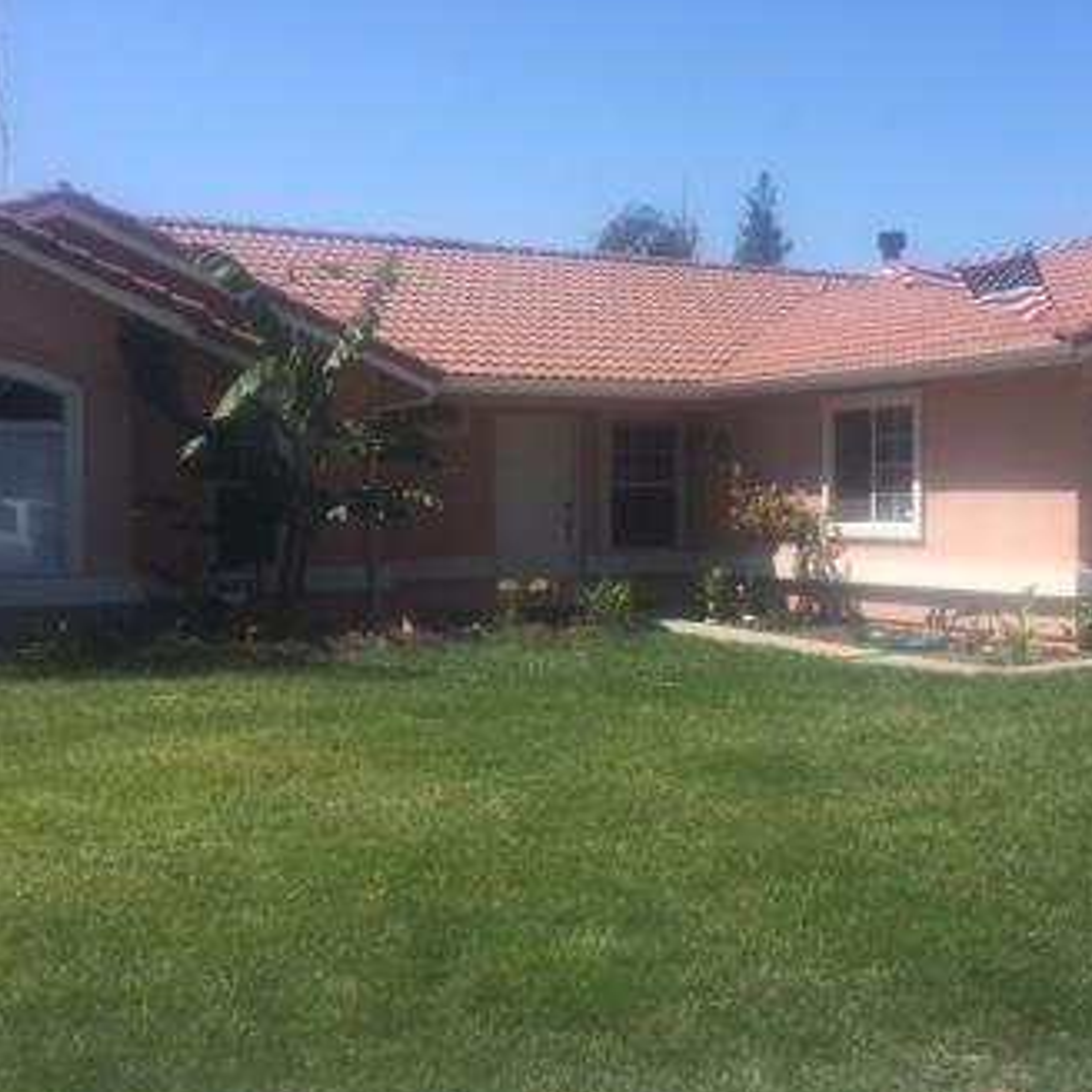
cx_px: 896
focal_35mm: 50
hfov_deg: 32.9
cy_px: 556
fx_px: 1785
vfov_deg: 34.0
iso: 25
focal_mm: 4.15
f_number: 2.2
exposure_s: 1/1603
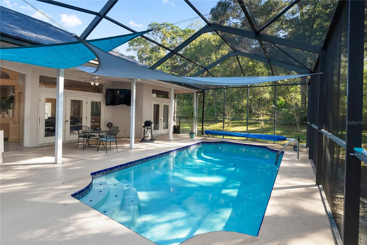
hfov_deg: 95.0
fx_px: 168
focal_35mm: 16
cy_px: 122
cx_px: 184
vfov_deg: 72.1
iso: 2000
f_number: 9
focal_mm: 16.5
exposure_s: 1/50
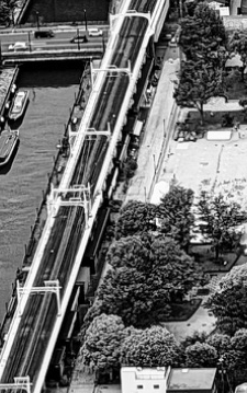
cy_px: -204
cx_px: 716
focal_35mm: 290
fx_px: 3117
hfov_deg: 4.4
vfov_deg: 7.1
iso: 64
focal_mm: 6.76
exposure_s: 1/3226
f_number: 1.78
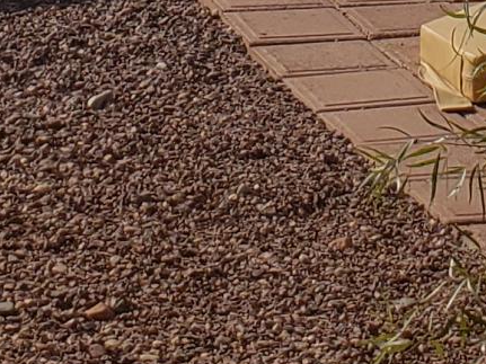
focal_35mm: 181
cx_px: 479
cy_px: -790
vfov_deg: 7.2
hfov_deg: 10.8
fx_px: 2540
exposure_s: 1/2820
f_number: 2.4
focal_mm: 4.3
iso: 50
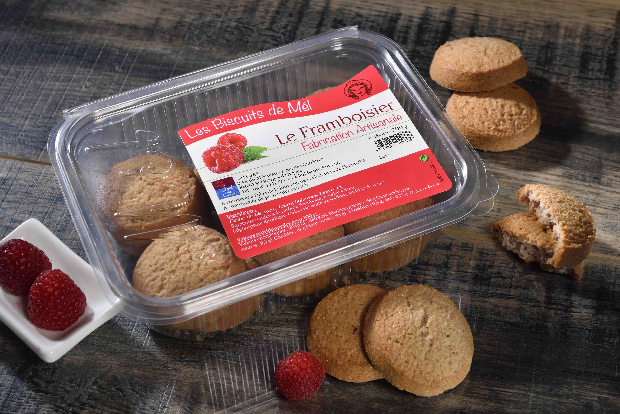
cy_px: 207
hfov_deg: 30.5
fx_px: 1137
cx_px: 310
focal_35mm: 66
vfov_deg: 20.6
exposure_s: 1/160
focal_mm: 66
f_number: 13
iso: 160
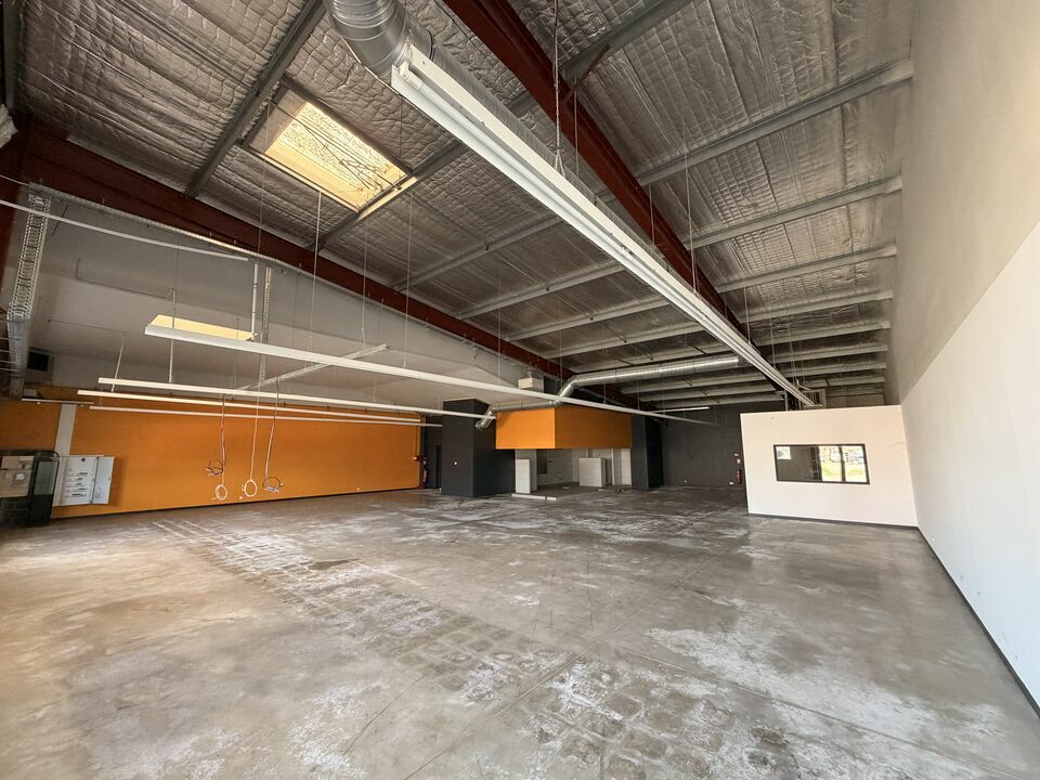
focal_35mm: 14
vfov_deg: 85.7
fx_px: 421
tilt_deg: +8.1
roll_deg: +0.1
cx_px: 520
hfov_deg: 102.1
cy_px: 390
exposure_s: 1/78
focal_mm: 2.22
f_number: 2.2
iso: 320
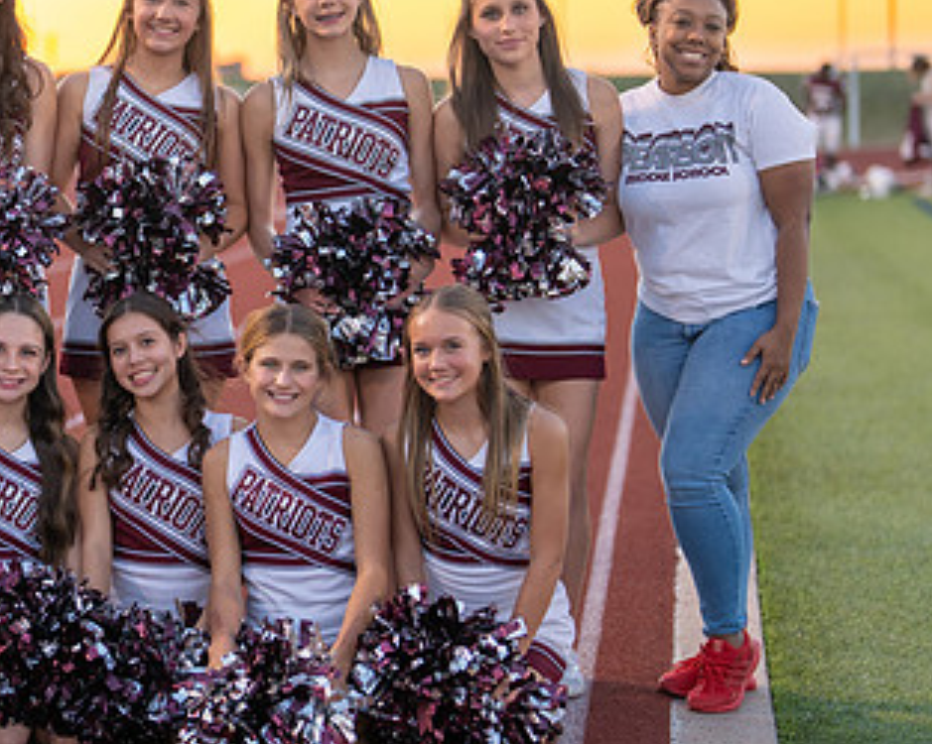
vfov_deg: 14.1
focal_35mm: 109
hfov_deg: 17.5
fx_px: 3005
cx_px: 202
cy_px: 299
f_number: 1.2
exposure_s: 1/400
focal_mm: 50
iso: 100
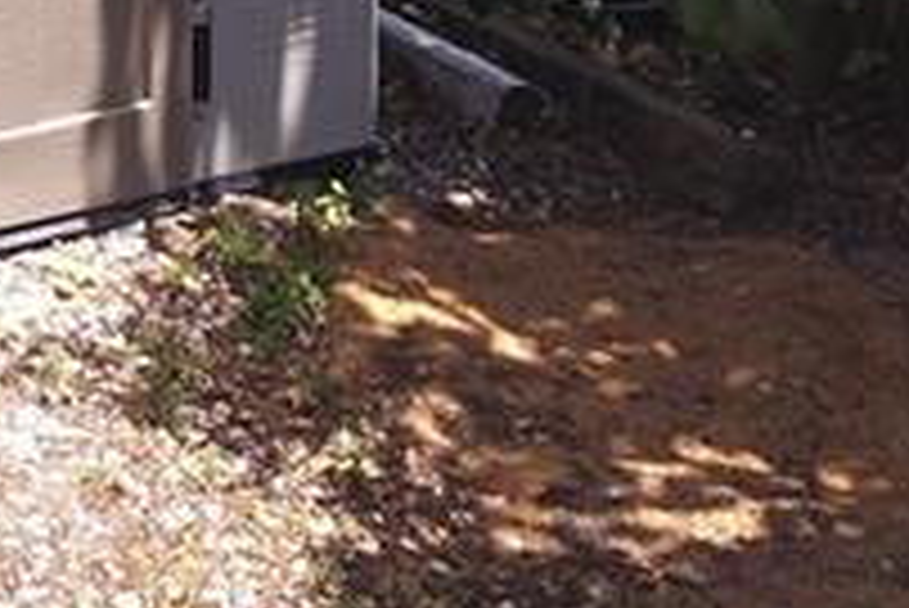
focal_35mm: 148
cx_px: -567
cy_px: -743
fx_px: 3740
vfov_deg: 8.6
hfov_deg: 12.9
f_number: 1.8
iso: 100
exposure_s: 1/584
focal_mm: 5.56
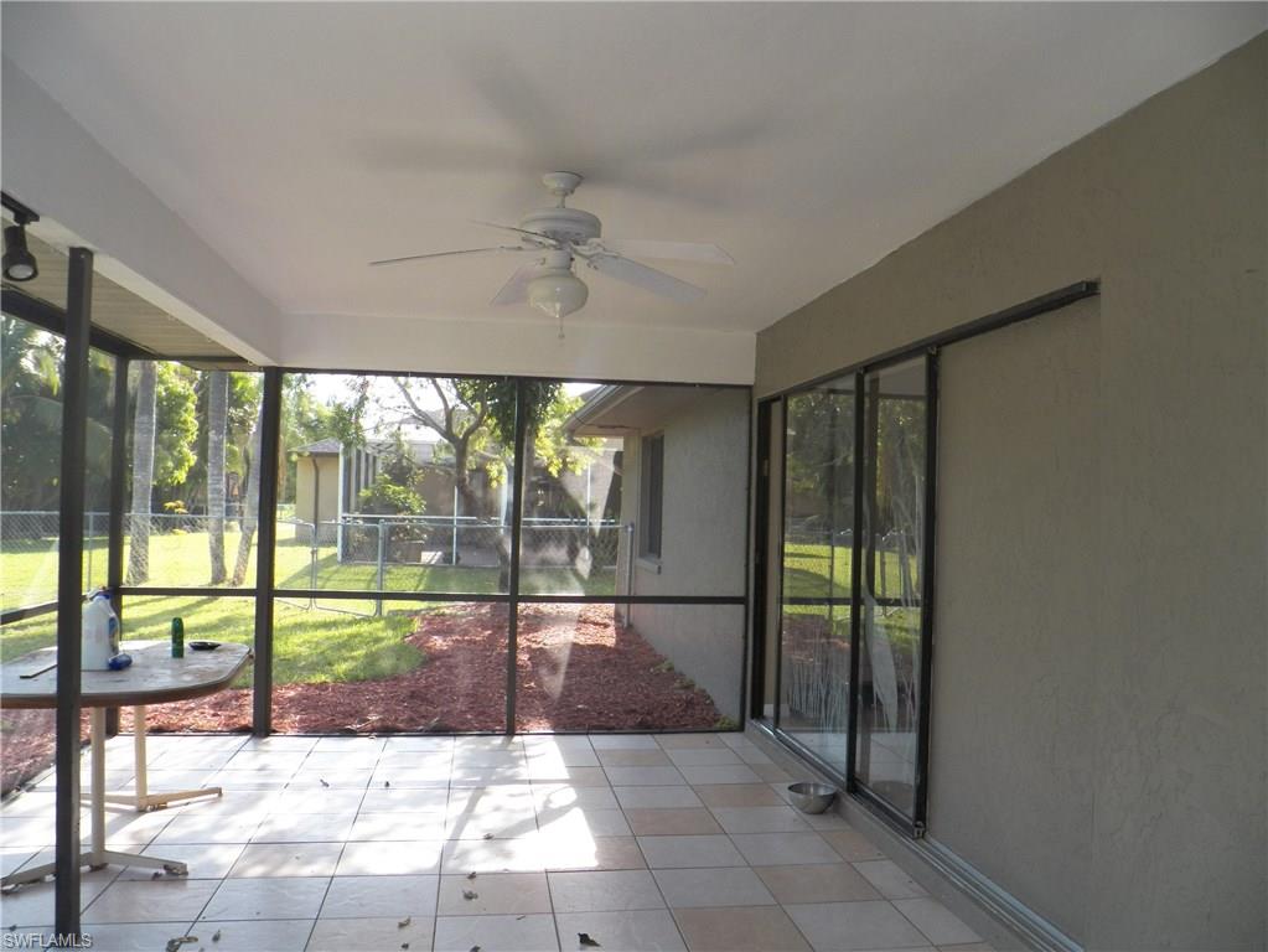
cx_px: 634
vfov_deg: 49.8
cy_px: 476
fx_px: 1026
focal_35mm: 28
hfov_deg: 63.4
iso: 125
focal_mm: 4.9
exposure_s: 1/160
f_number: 4
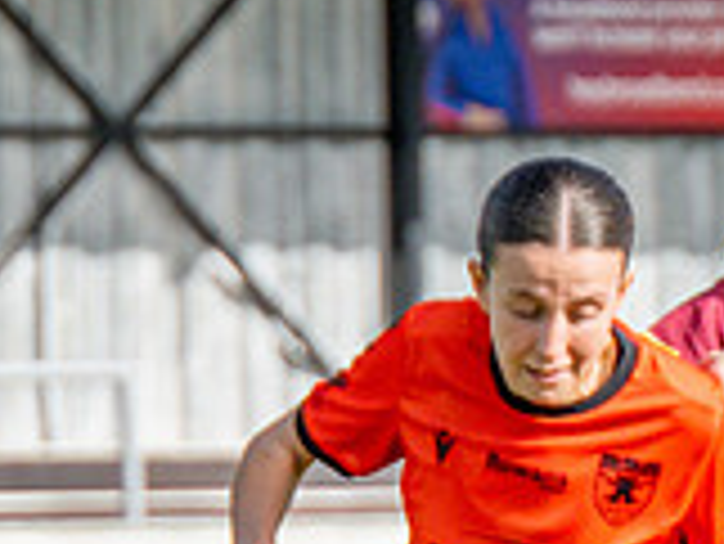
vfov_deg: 1.7
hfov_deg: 2.2
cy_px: 1004
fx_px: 18670
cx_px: 576
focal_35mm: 892
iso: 125
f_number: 4
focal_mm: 115
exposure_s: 1/1600
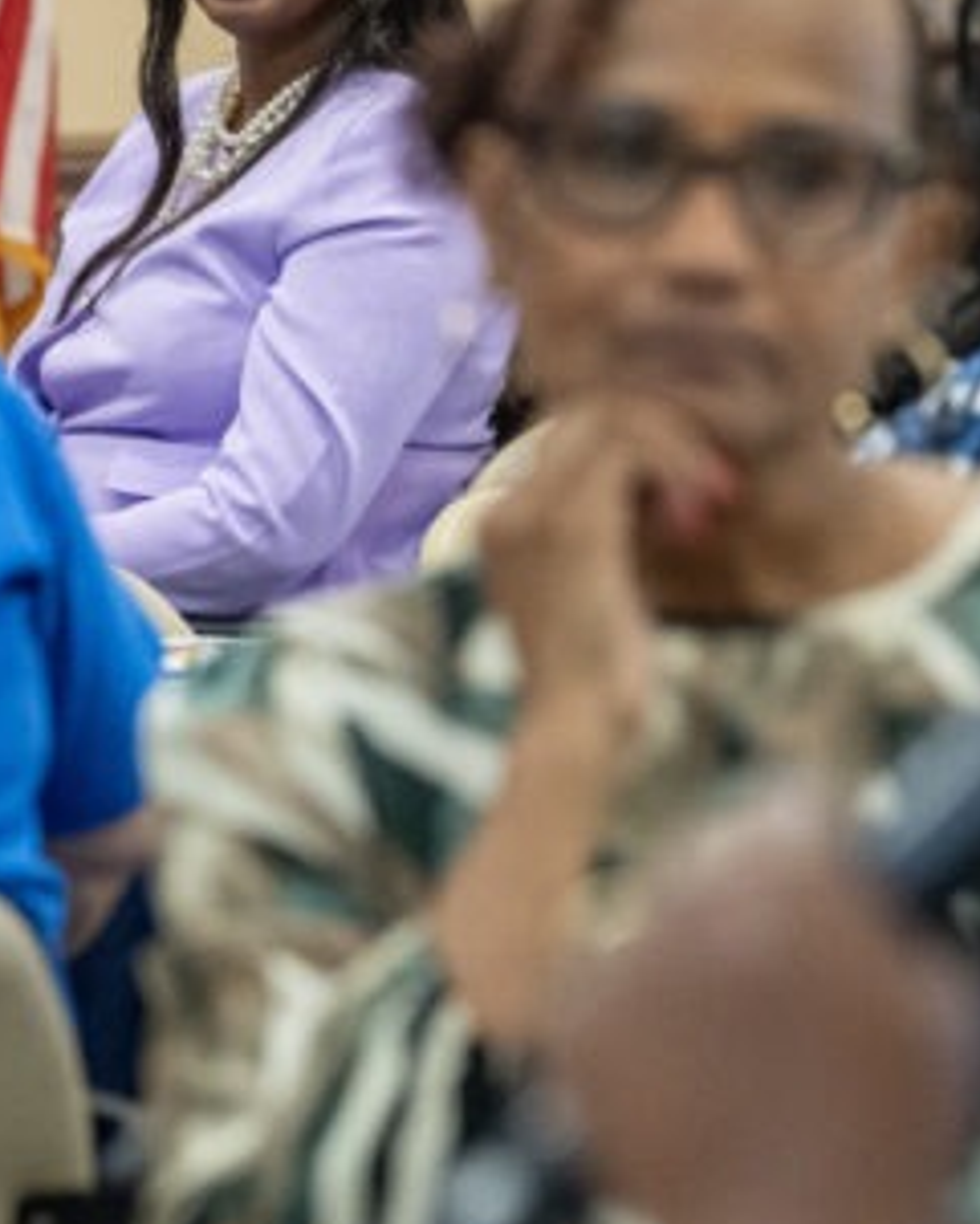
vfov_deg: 7.6
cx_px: 793
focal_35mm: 253
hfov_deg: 6.1
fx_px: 9168
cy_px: 394
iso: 3200
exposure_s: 1/200
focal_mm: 85
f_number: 3.2
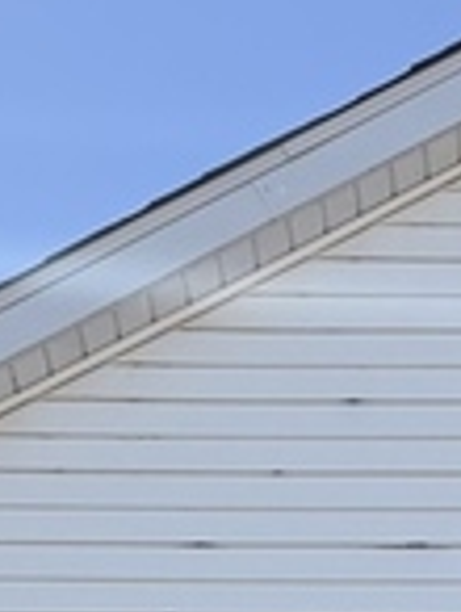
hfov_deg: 8.3
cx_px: 528
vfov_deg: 8.4
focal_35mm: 177
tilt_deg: +6.6
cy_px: 2113
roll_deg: -1.8
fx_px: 3134
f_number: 1.78
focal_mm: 6.76
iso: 100
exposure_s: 1/3021
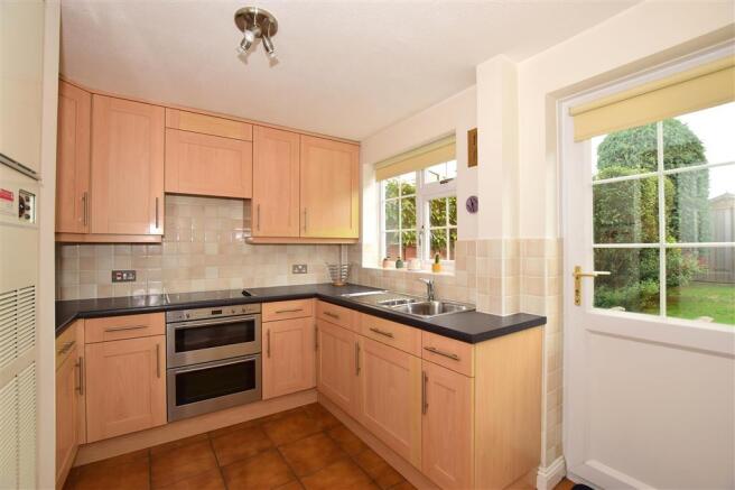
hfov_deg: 100.4
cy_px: 245
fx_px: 306
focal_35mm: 15
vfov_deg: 77.3
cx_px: 368
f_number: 6.3
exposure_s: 1/160
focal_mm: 10
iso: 400
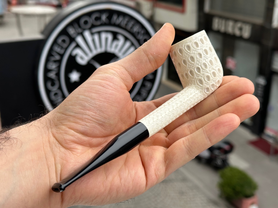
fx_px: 385
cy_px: 104
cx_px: 139
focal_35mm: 48
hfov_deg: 39.7
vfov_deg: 30.3
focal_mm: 6.86
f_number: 1.78
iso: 64
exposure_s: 1/287
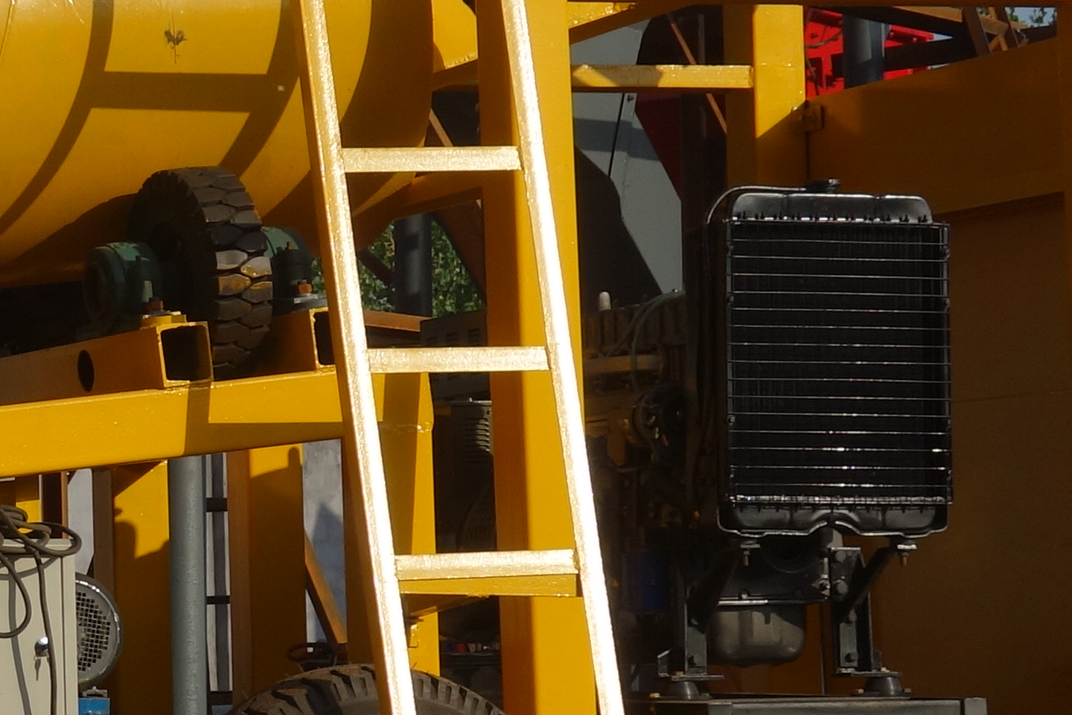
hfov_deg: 14.2
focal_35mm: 133
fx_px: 3960
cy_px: 435
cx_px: -628
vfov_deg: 10.3
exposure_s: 1/640
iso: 125
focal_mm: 12.94
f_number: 5.6
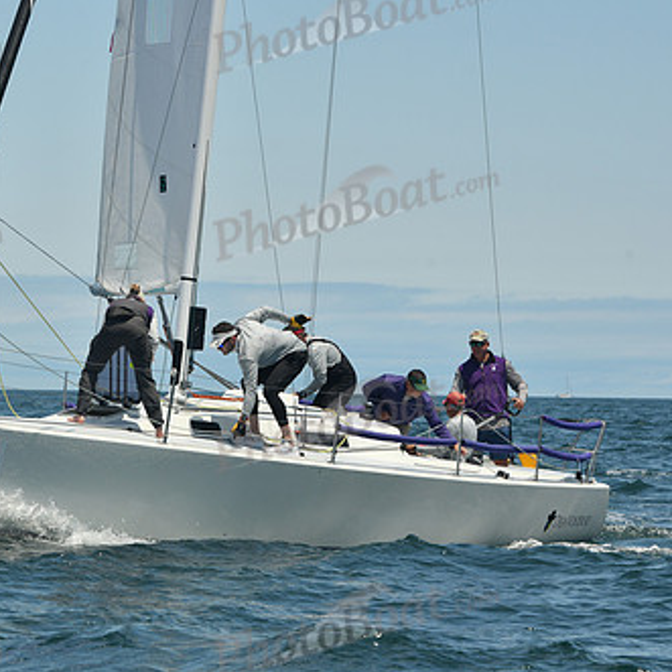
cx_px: 110
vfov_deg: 9.8
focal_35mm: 179
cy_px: 342
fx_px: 3931
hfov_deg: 9.7
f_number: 10
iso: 320
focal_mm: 120
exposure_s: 1/640
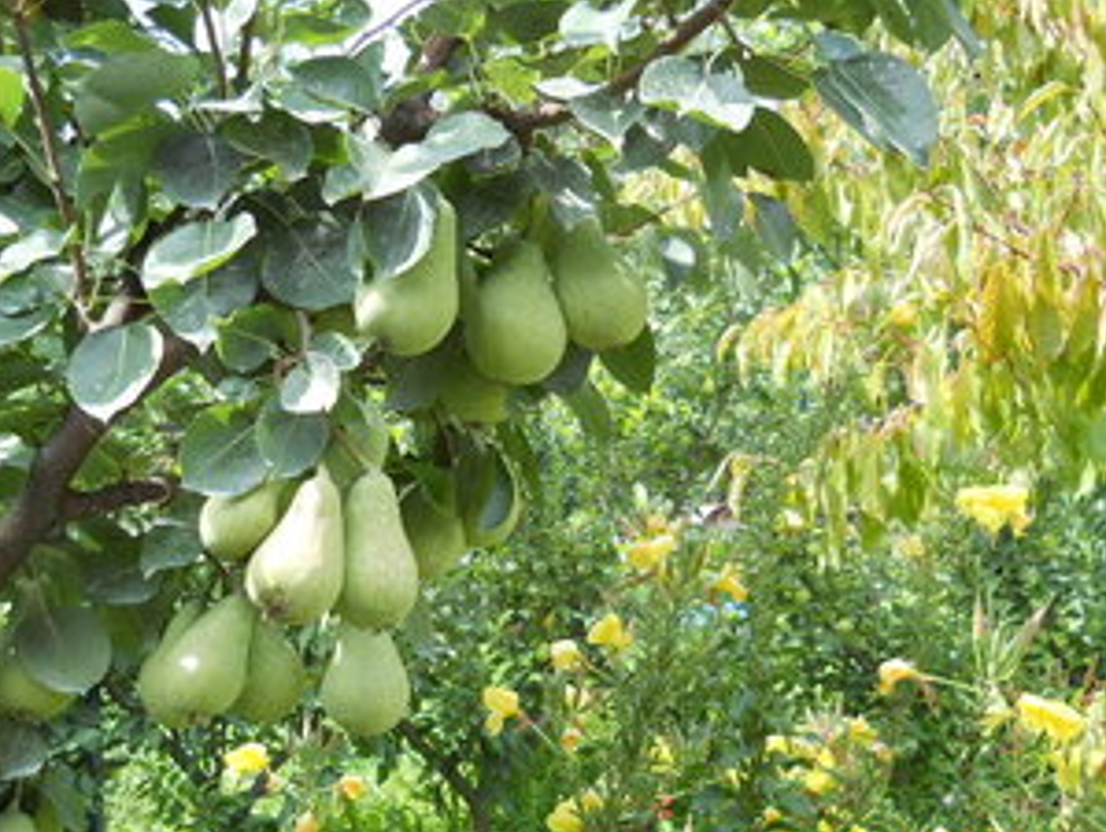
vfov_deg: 30.3
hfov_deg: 39.5
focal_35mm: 48
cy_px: 471
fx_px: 1535
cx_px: 462
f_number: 3.1
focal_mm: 6.72
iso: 80
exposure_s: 1/200
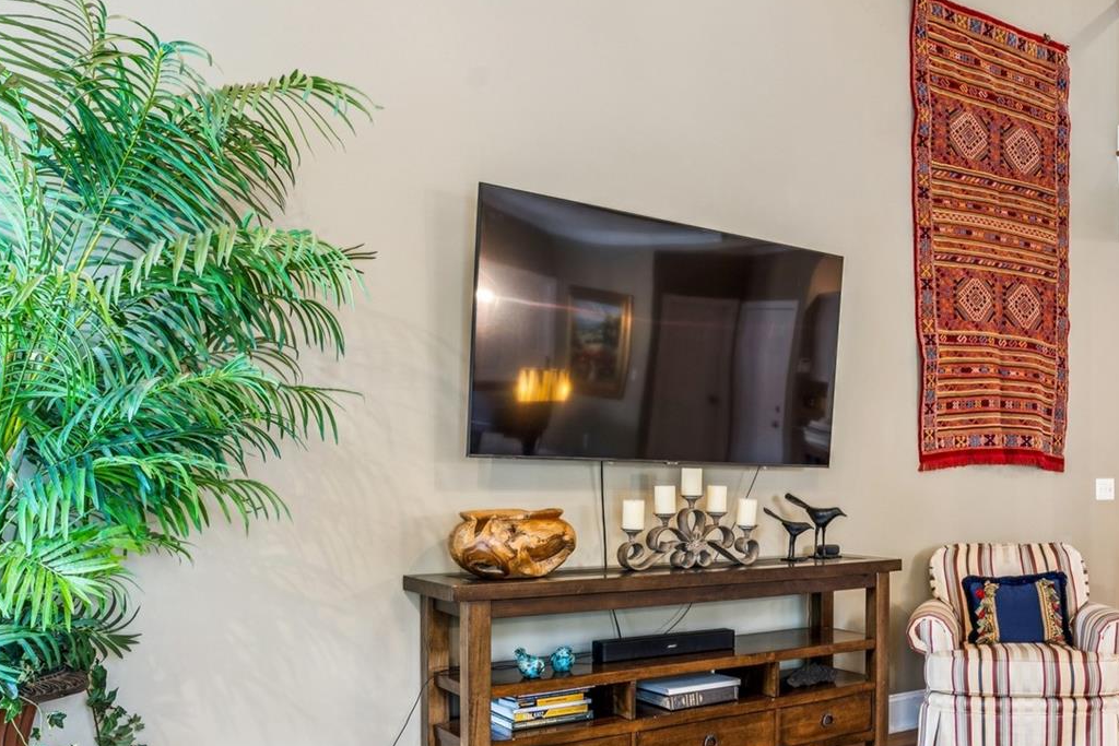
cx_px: 845
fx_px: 1038
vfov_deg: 39.0
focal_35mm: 33
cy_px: 507
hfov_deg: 53.9
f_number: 9
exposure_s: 1.3
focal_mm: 16.7
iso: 100
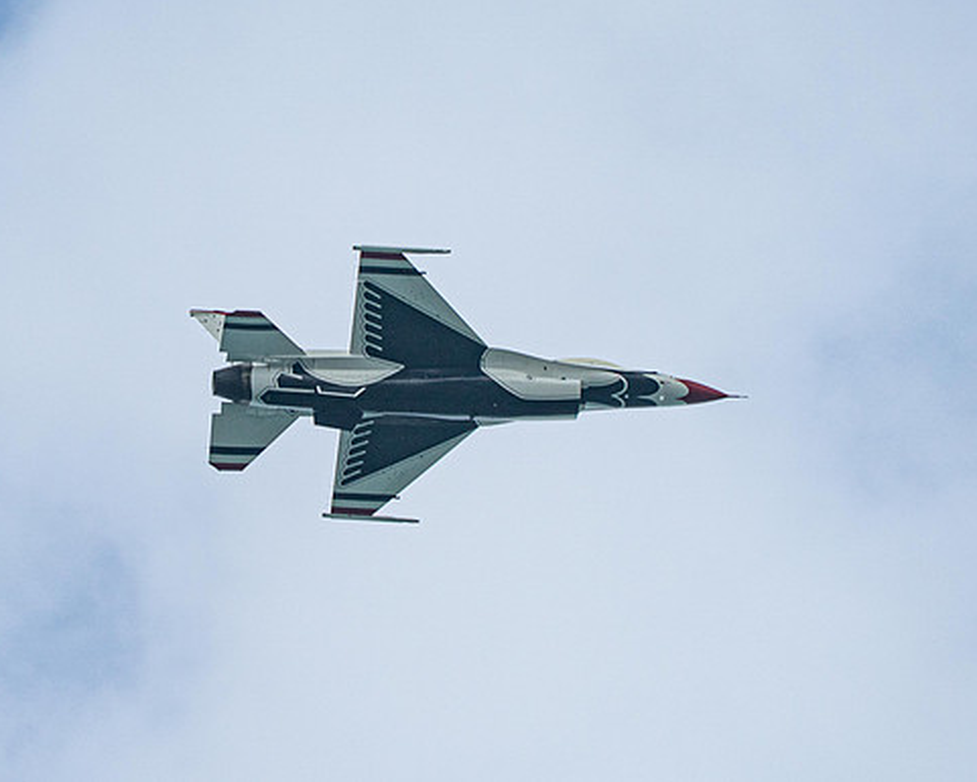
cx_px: 374
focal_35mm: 907
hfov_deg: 2.1
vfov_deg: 1.7
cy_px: 386
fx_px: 26232
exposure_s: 1/1250
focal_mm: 400
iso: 640
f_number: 9
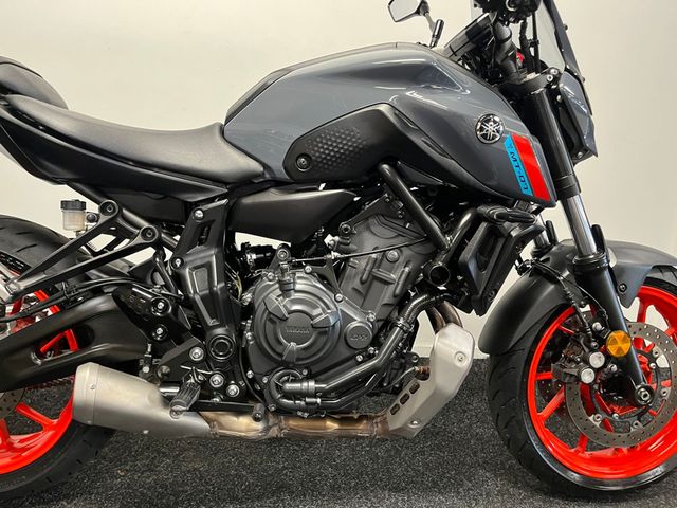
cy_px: 254
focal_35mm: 26
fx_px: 508
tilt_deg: -12.5
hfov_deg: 67.3
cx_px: 338
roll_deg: -3.8
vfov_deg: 53.1
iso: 320
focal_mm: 5.1
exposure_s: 1/50
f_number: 1.6
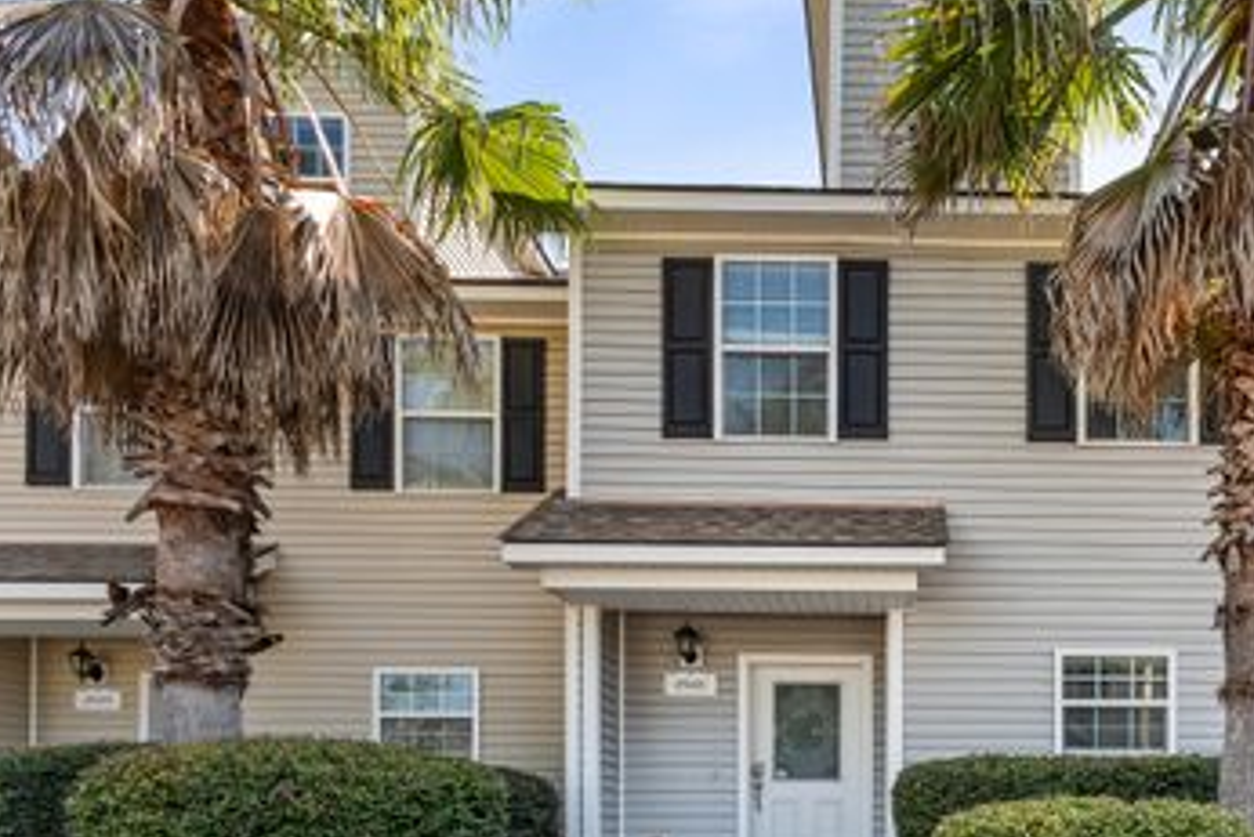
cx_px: 895
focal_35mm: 26
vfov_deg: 49.6
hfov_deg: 66.3
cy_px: 418
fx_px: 906
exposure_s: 1/200
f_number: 7.1
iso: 200
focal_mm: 12
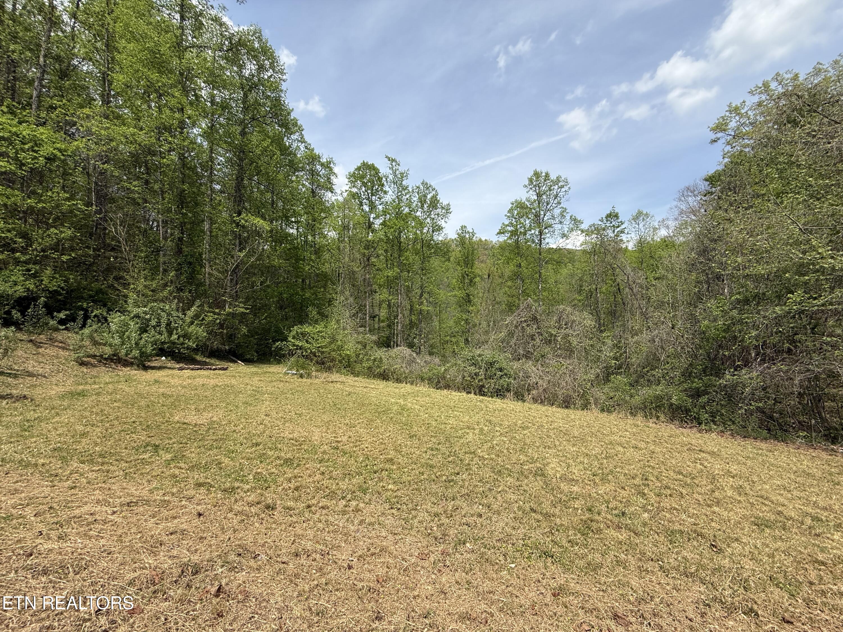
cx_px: 422
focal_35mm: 14
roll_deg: +0.1
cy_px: 316
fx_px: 341
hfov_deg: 102.1
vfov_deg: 85.7
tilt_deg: +1.8
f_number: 2.2
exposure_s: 1/1534
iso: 50
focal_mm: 2.22
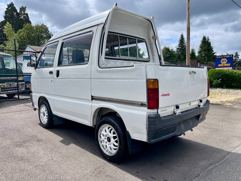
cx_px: 120
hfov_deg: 69.4
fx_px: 174
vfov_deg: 54.9
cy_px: 90
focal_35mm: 25
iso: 32
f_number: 1.6
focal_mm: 5.1
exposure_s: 1/2786
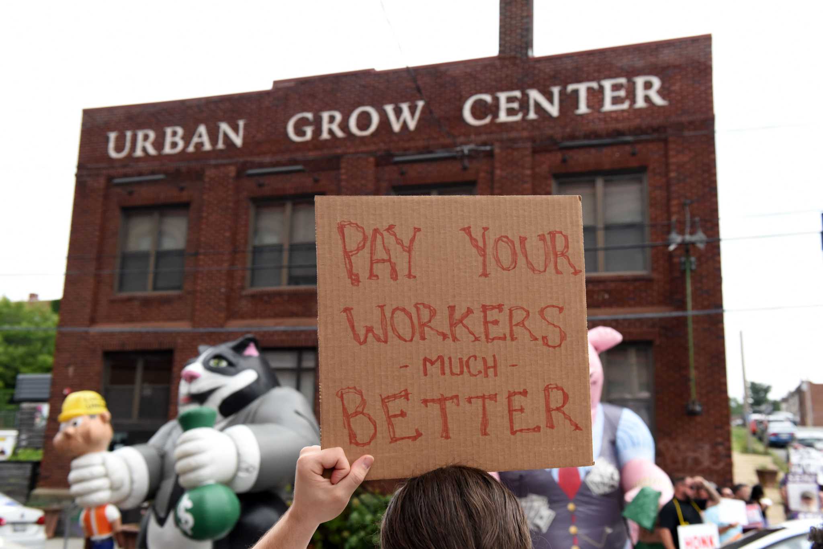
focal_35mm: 38
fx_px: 869
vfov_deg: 35.1
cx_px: 412
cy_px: 274
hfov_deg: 50.7
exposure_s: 1/4000
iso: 2500
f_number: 5.6
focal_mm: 38
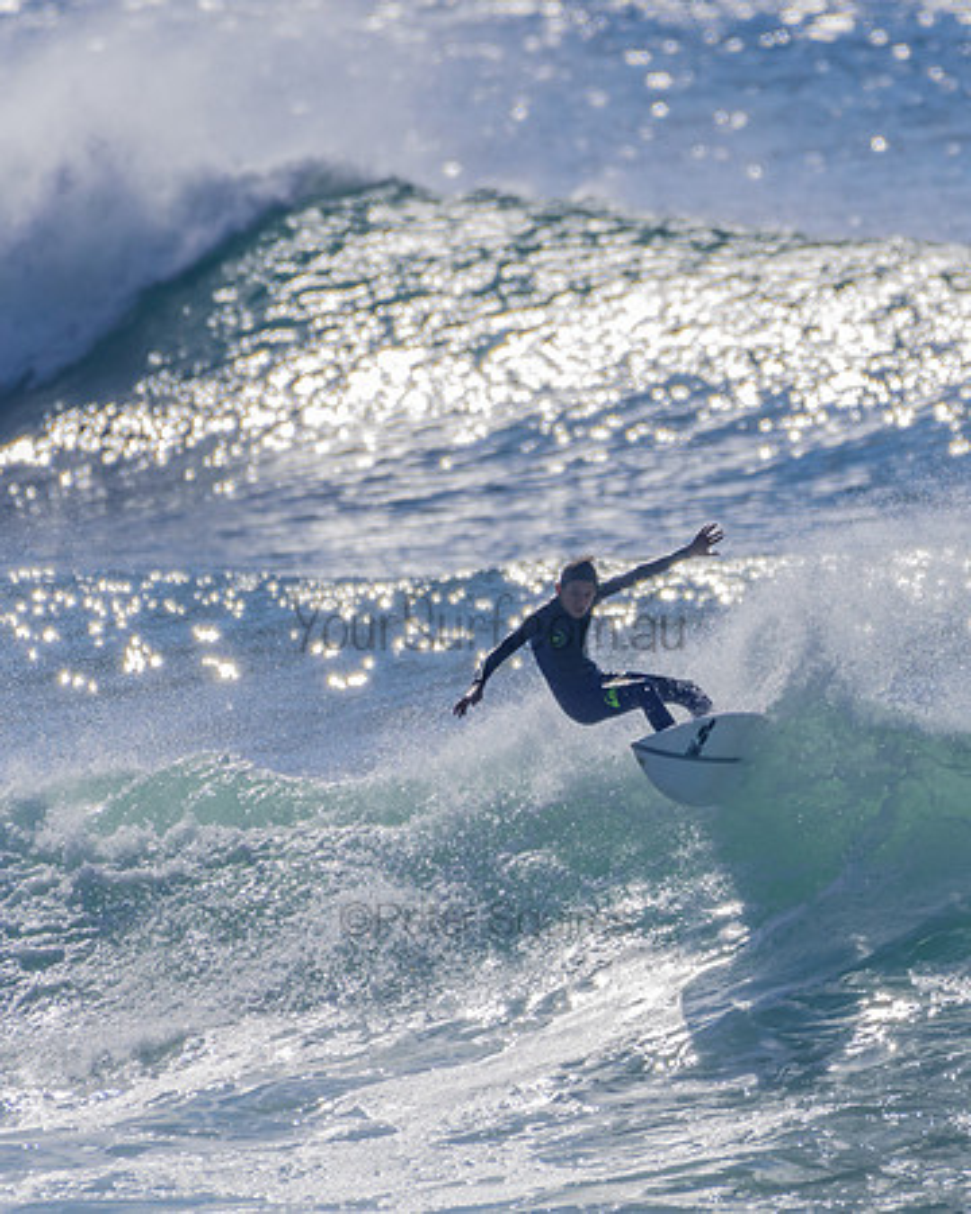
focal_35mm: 1115
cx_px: 680
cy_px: 784
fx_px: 40060
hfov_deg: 1.4
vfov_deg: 1.7
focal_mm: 500
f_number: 5.6
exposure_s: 1/2000
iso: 100
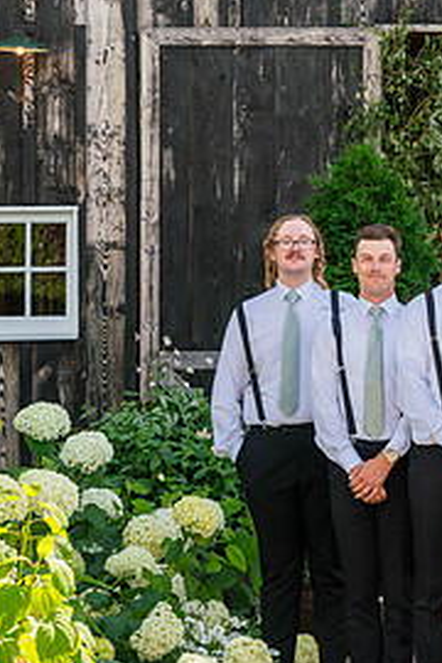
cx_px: 672
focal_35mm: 115
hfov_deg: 11.4
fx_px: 2118
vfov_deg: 17.8
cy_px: 265
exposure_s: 1/400
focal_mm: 46
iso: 400
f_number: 5.6
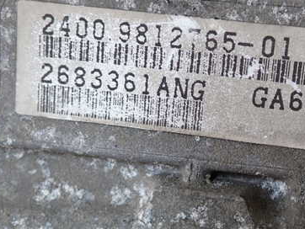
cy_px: 115
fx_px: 467
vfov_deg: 27.6
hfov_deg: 35.6
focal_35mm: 53
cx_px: 217
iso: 200
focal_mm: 5.79
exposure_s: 1/125
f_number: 2.4
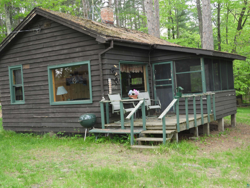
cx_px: 125
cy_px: 94
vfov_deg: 32.2
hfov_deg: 42.1
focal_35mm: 45
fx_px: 325
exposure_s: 1/50
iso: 100
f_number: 4
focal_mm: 8.1
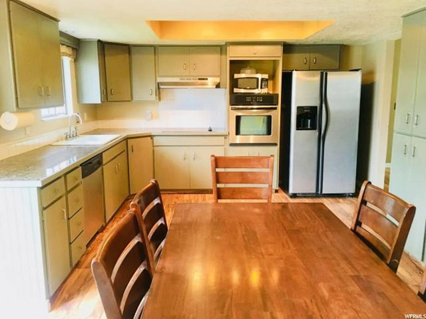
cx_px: 213
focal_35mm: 29
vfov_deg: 48.2
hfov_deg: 61.7
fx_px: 357
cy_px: 160
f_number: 2.2
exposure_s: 1/30
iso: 125
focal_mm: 4.15
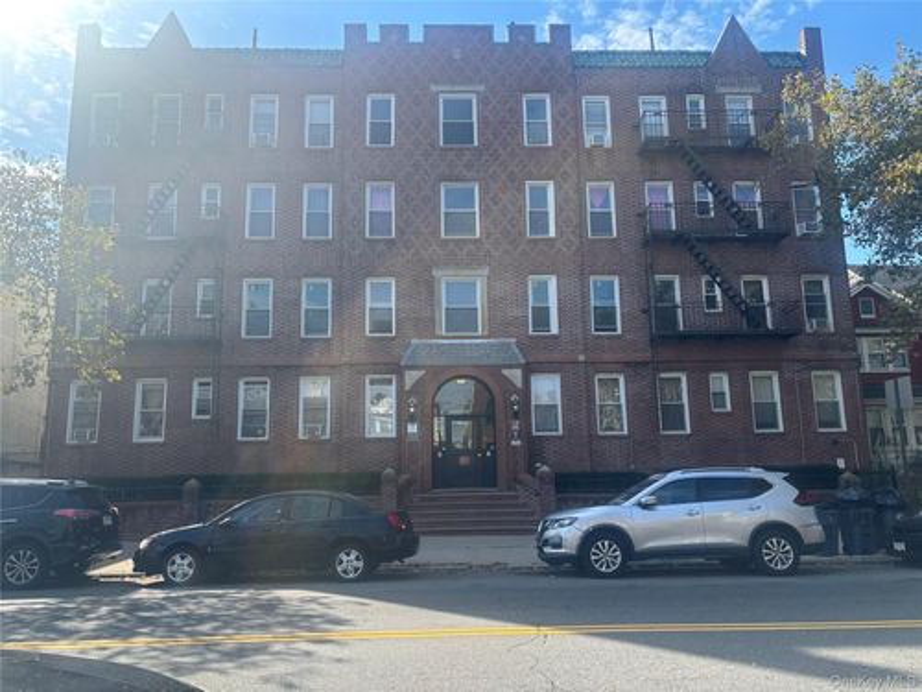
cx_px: 461
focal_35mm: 26
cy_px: 346
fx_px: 693
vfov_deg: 53.1
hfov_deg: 67.3
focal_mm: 5.96
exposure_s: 1/1220
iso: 50
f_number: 1.6
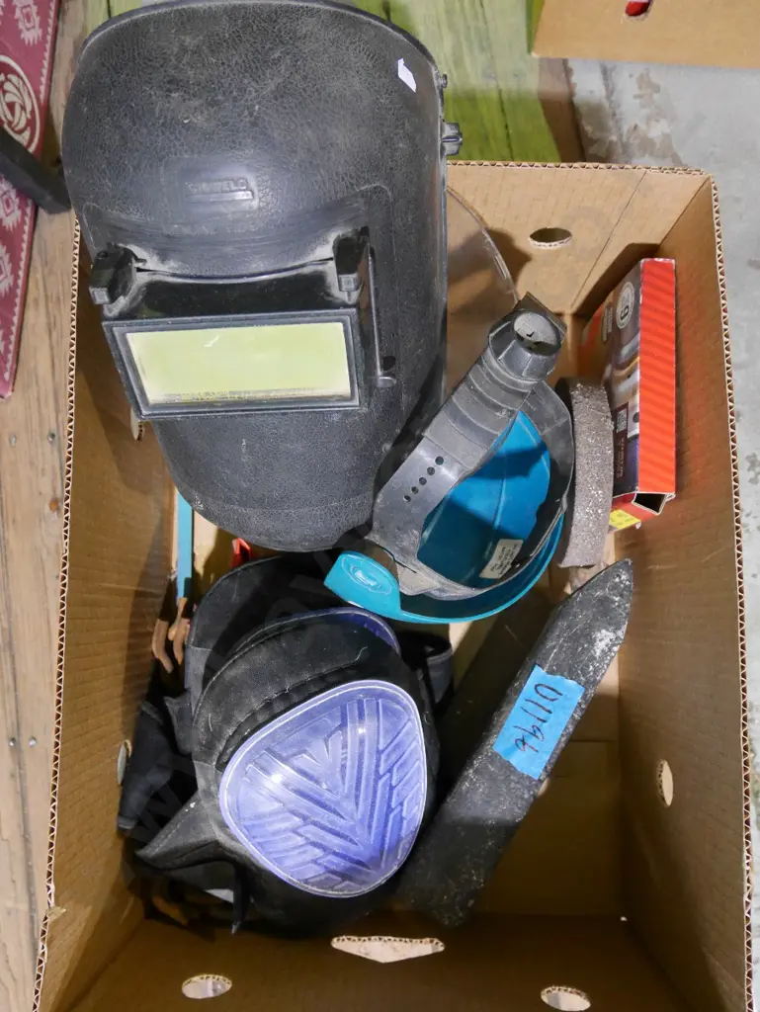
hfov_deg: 53.1
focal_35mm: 26
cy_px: 506
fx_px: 760
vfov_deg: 67.3
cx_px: 380
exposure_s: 1/25
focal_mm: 13
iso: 3200
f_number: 4
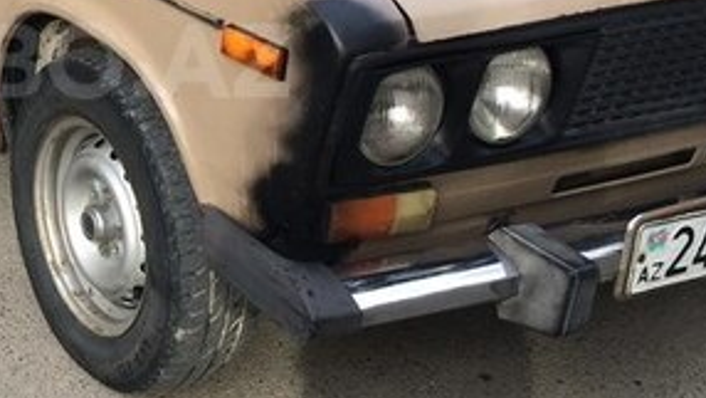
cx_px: 37
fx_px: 1367
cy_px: 61
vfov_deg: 16.4
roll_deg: +0.1
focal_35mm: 73
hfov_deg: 27.6
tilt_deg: -14.3
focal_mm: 4.15
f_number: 2.2
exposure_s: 1/339
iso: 32
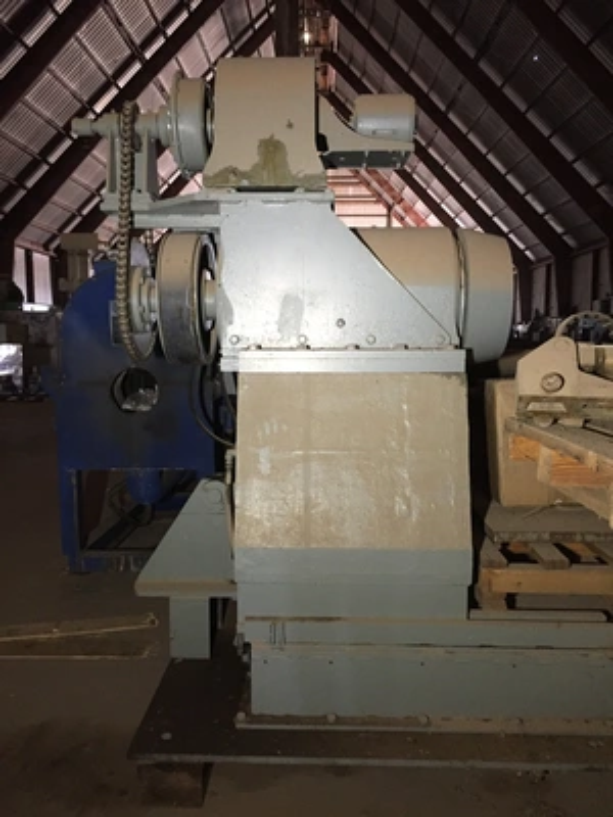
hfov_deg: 48.2
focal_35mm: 29
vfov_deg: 61.7
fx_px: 685
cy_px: 408
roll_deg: +0.3
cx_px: 306
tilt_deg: -4.8
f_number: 2.2
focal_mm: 4.15
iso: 250
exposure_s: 1/17
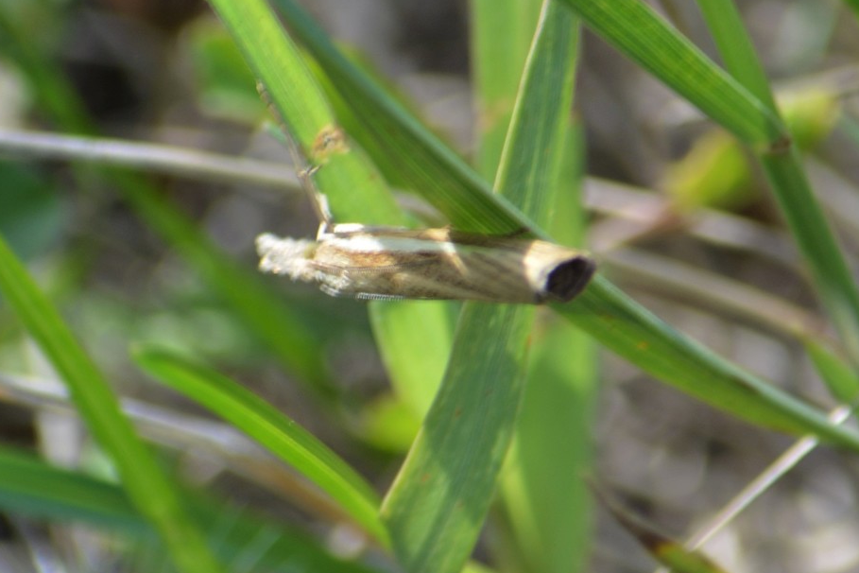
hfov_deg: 4.3
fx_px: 11333
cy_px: 285
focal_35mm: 475
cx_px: 440
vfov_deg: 2.9
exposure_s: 1/125
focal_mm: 300
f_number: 8
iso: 160
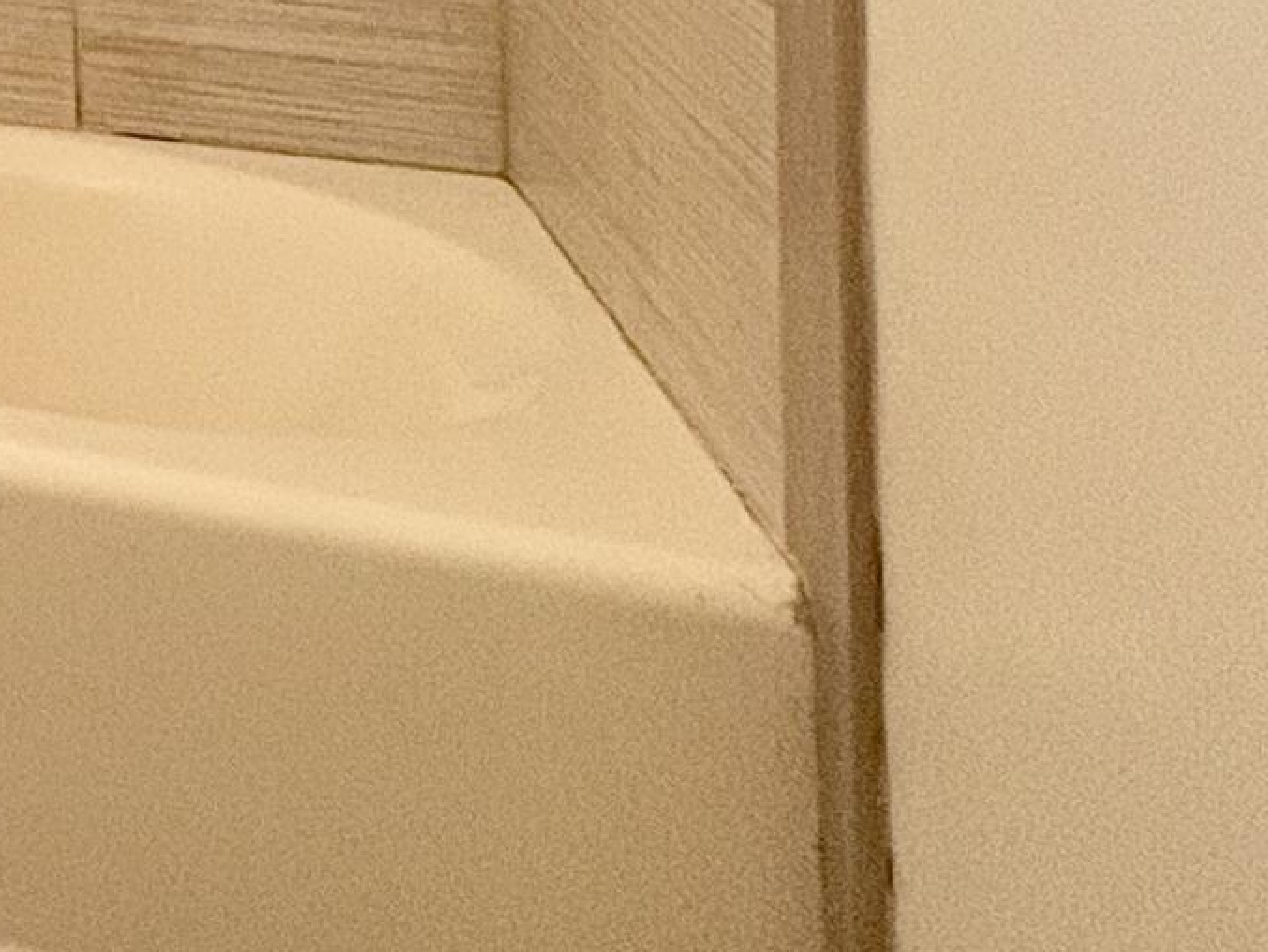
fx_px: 2271
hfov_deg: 18.1
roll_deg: +1.7
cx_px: -1377
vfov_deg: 19.6
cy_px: -598
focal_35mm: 62
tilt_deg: +1.0
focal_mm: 2.22
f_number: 2.2
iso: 200
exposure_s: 1/60
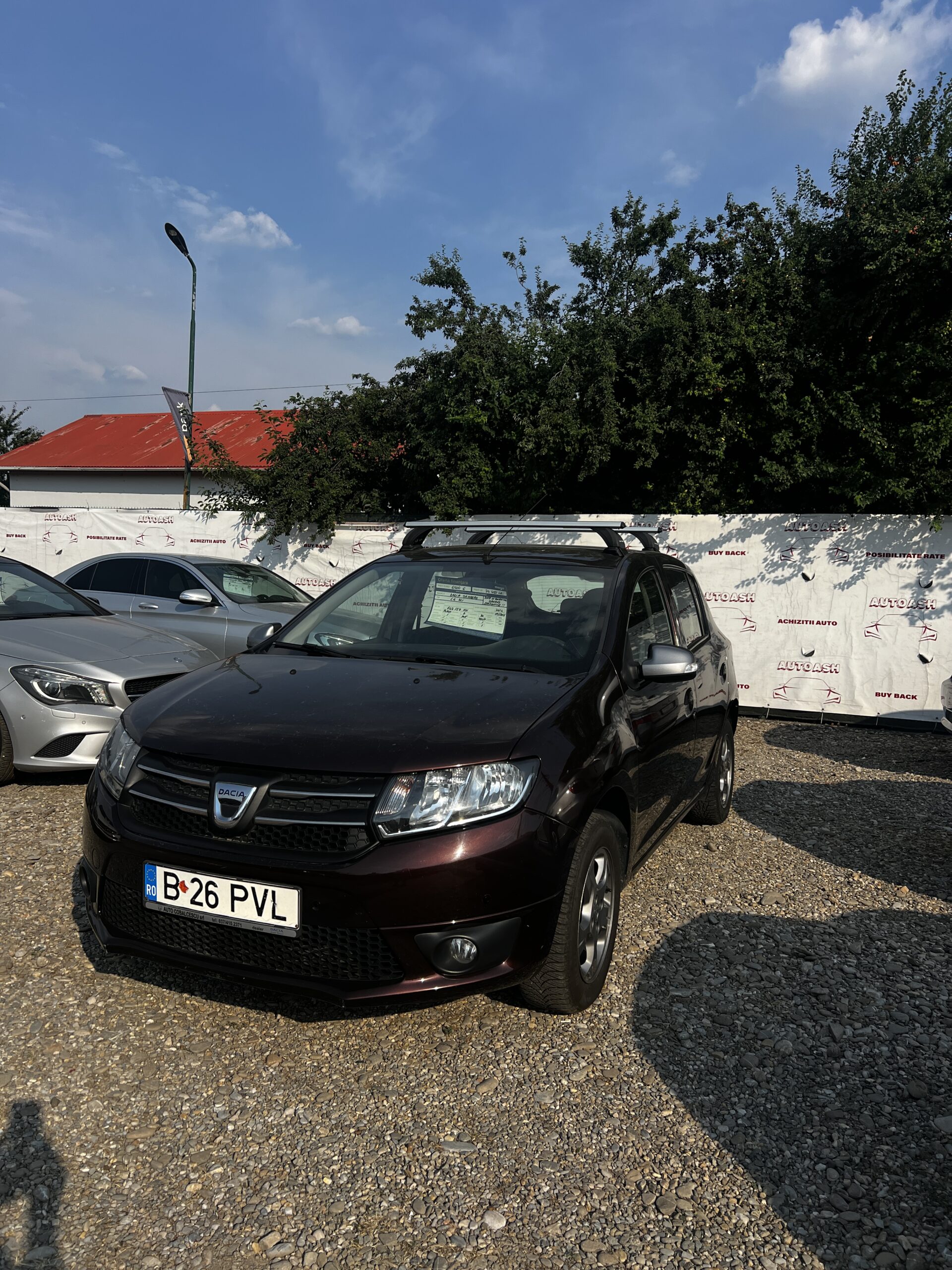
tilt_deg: -2.1
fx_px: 953
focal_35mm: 26
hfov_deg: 53.1
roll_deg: -0.2
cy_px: 635
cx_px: 476
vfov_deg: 67.3
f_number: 1.5
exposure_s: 1/6579
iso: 50
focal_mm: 5.7
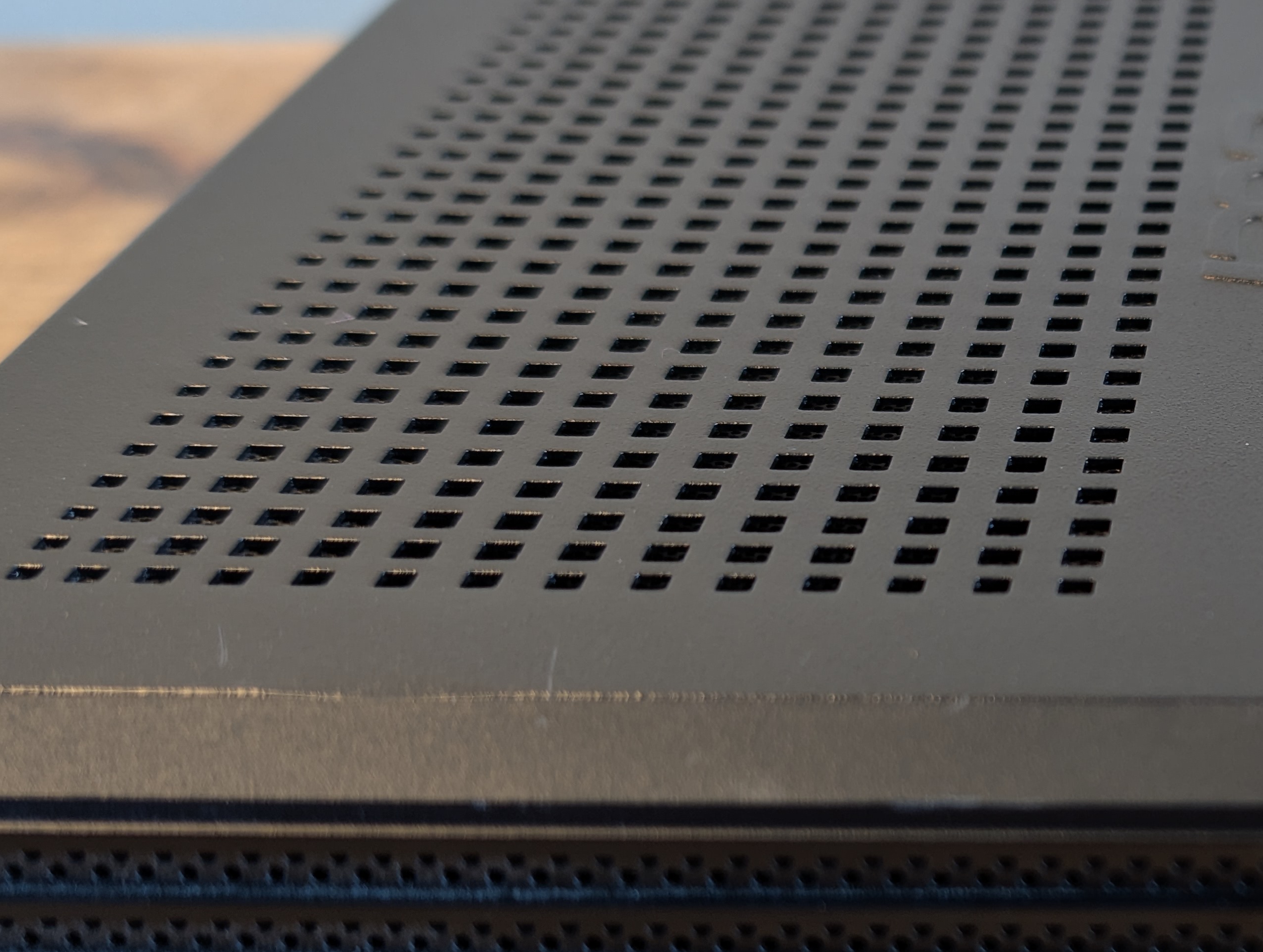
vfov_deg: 19.1
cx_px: 1437
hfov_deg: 23.5
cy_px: 659
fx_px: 2814
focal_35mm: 77
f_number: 1.68
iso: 101
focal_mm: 6.9
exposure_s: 1/100
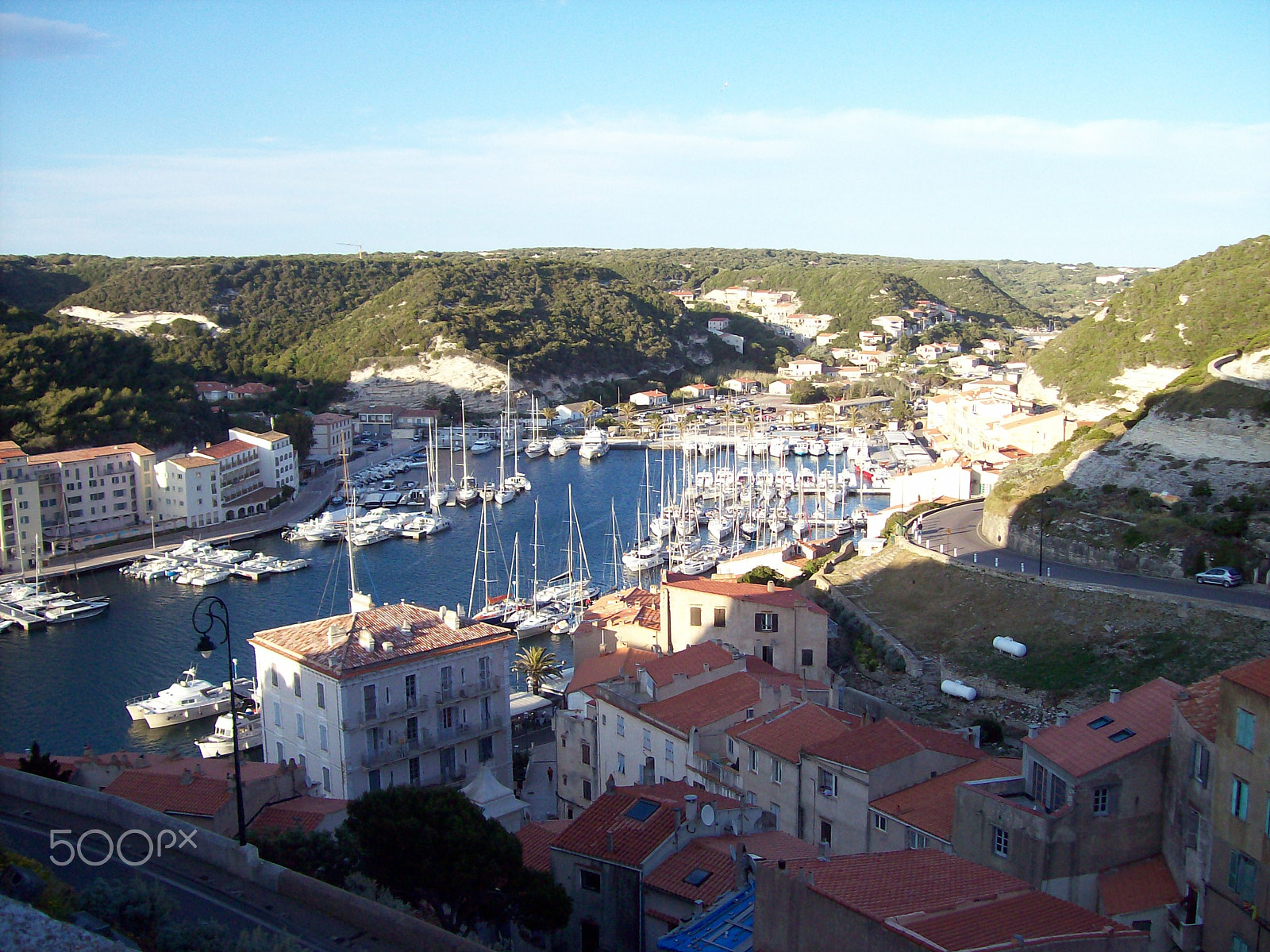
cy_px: 476
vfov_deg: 39.6
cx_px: 635
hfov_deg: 51.4
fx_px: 1320
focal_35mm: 36
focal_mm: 6
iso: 80
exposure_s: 1/740
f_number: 2.7
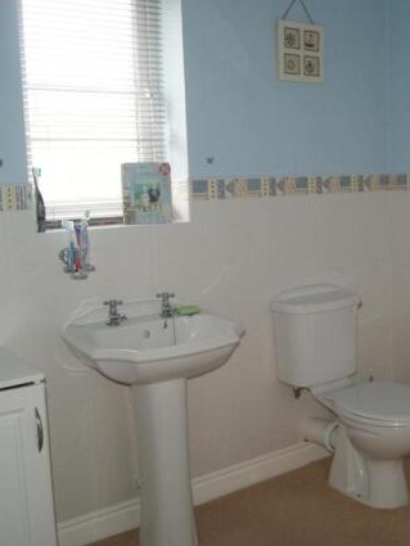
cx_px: 291
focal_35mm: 40
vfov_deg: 46.8
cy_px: 268
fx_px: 631
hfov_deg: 35.4
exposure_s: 1/60
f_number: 5.6
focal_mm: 18
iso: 400
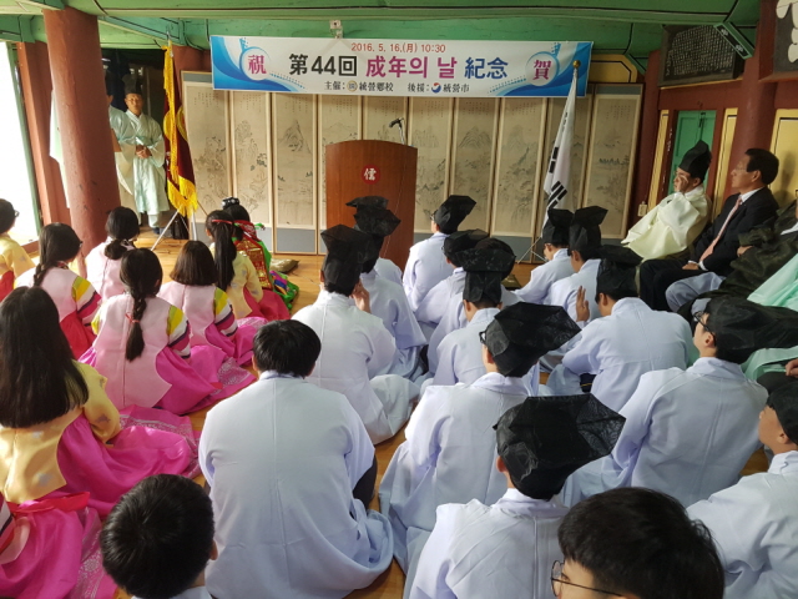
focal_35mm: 26
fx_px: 599
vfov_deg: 53.1
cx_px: 399
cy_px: 300
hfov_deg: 67.3
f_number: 1.7
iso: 125
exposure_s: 1/60
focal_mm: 4.2
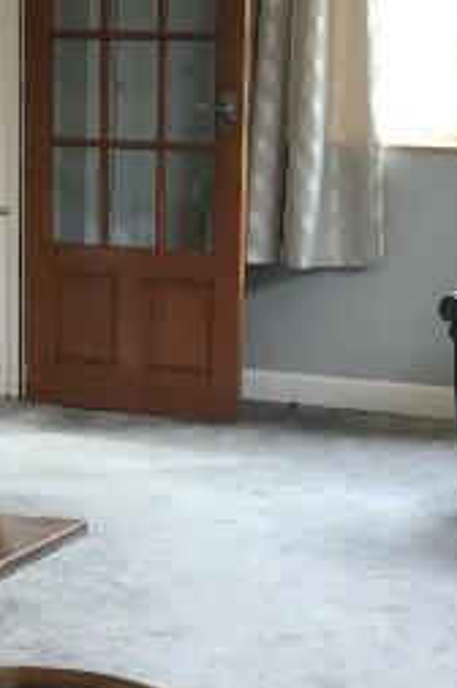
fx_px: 2253
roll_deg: +0.7
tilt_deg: -10.9
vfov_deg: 17.3
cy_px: 430
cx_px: -24
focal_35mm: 118
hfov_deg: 11.4
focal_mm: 3.99
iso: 32
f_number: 1.8
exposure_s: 1/50
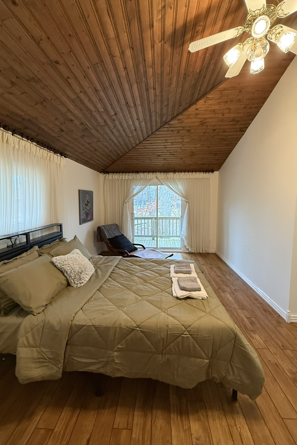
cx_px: 150
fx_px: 186
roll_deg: +0.4
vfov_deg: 100.4
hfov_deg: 77.3
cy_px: 219
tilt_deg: -5.3
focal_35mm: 15
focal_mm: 2.22
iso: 320
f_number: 2.2
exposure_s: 1/60
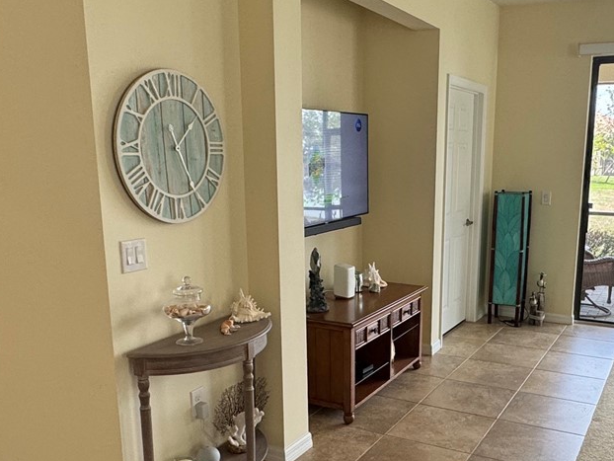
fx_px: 639
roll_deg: +1.5
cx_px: 366
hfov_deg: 51.0
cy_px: 289
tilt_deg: -12.9
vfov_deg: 39.4
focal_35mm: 36
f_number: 2.2
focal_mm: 2.22
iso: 160
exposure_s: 1/120
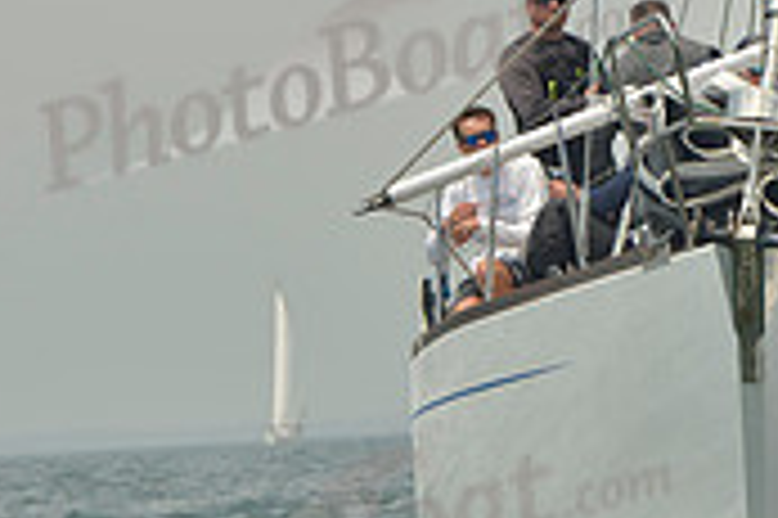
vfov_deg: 2.6
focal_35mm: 521
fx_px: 11249
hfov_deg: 4.0
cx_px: 908
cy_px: 245
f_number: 9
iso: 280
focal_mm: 155
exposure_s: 1/1250
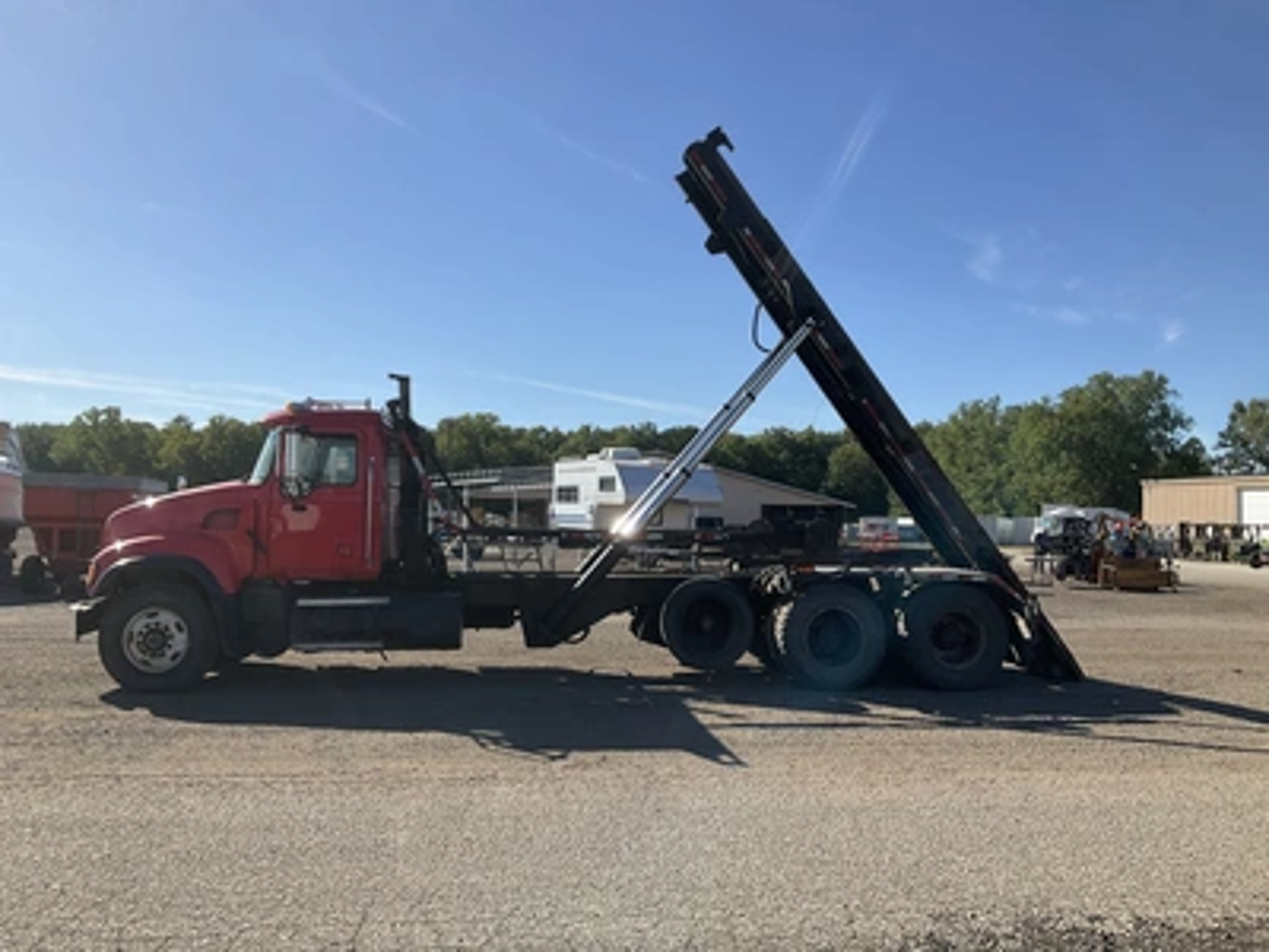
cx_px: 634
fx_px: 1063
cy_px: 476
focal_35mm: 29
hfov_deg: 61.7
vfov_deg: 48.2
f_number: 1.8
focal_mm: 3
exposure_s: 1/2320
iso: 25
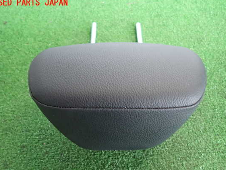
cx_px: 118
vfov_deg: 49.7
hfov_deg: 63.4
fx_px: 183
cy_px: 93
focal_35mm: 28
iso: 400
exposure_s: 1/30
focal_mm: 4.5
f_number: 2
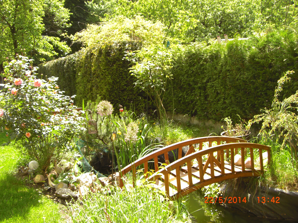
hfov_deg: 49.0
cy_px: 112
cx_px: 149
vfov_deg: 37.7
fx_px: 327
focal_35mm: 38
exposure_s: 1/200
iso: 64
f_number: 2.7
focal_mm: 6.2
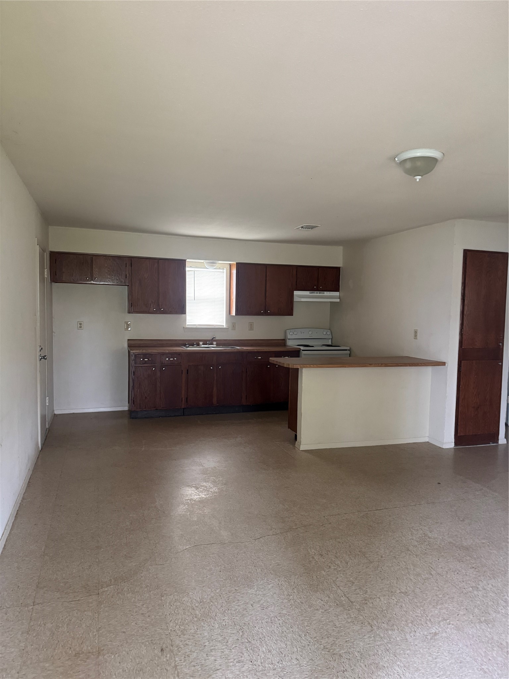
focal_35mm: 24
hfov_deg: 56.8
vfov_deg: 71.6
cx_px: 254
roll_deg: -0.9
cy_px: 340
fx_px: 471
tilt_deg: -3.2
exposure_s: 1/60
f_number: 1.78
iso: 500
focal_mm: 6.76
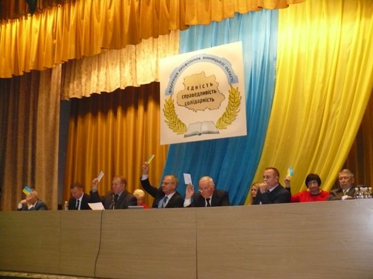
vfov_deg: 38.7
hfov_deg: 50.1
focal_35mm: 37
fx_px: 399
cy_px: 140
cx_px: 186
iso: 500
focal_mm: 6.1
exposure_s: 1/30
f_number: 2.8
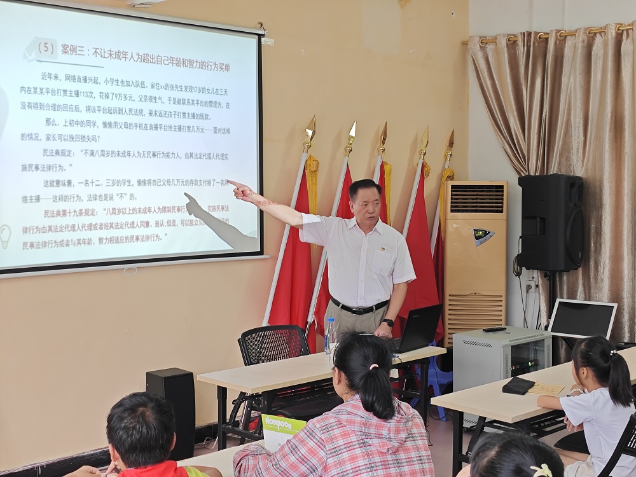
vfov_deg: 29.7
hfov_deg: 38.9
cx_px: 318
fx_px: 900
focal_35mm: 49
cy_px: 238
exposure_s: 1/50
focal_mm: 5.84
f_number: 1.6
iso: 125
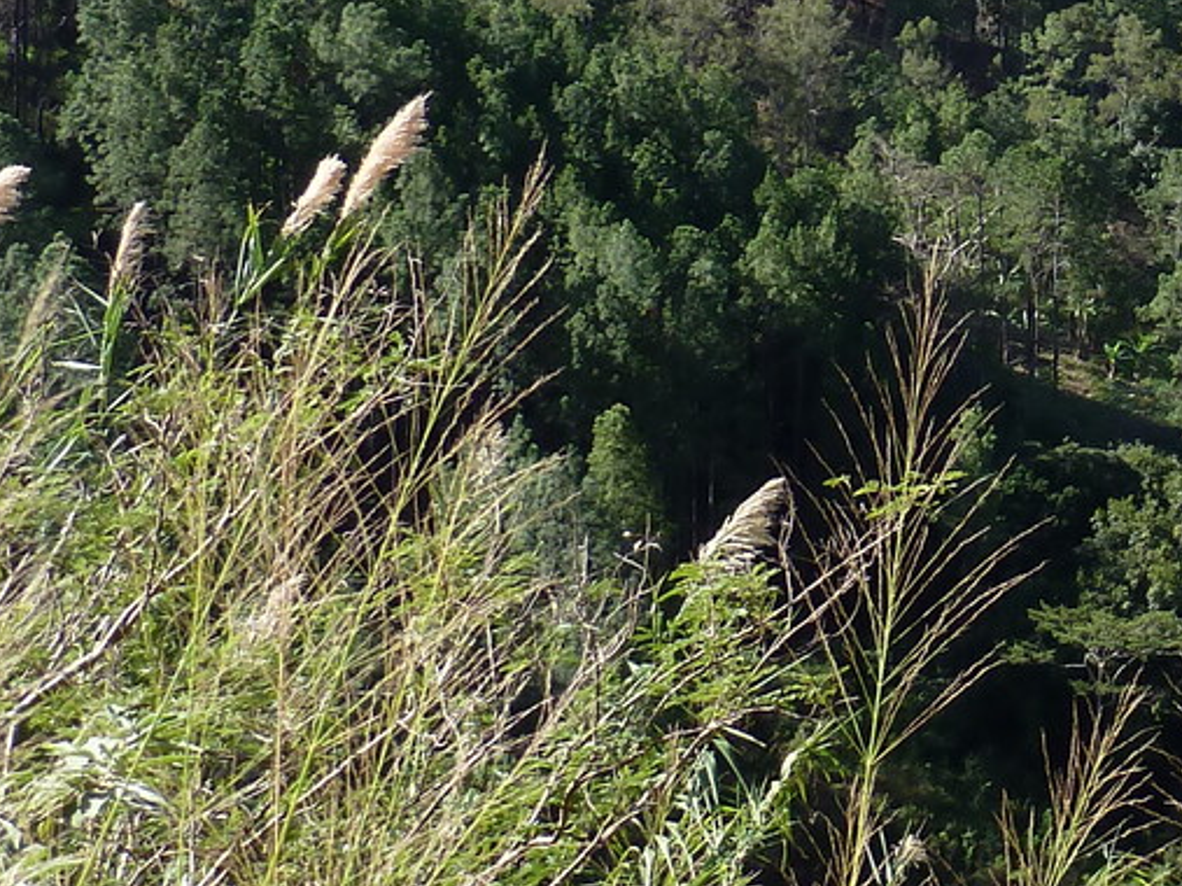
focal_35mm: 101
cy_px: -233
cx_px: 1753
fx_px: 3448
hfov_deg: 17.5
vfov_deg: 14.1
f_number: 4
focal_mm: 5.3
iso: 80
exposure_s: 1/250
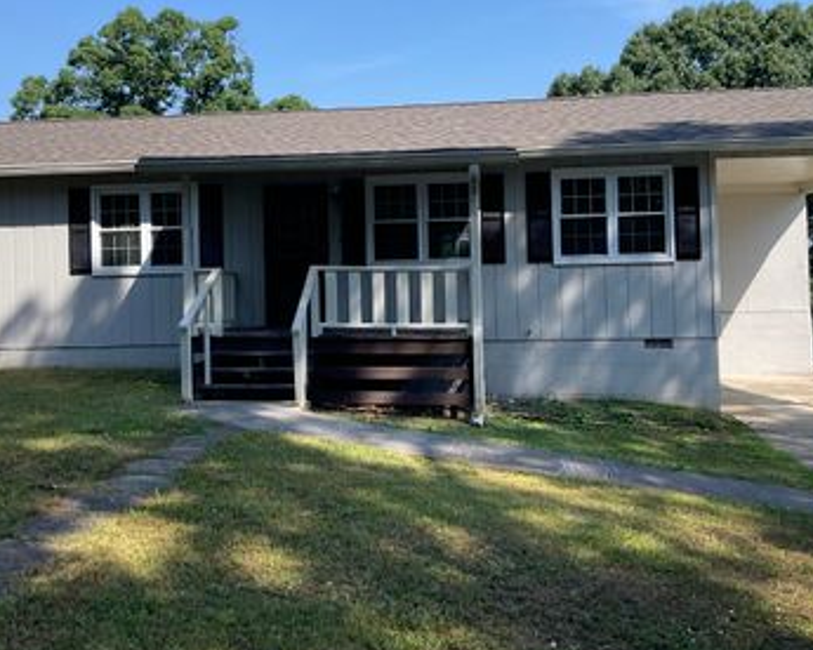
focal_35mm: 41
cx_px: 342
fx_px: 987
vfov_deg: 36.3
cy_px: 251
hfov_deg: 44.6
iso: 16
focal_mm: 3
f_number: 1.8
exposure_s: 1/1221
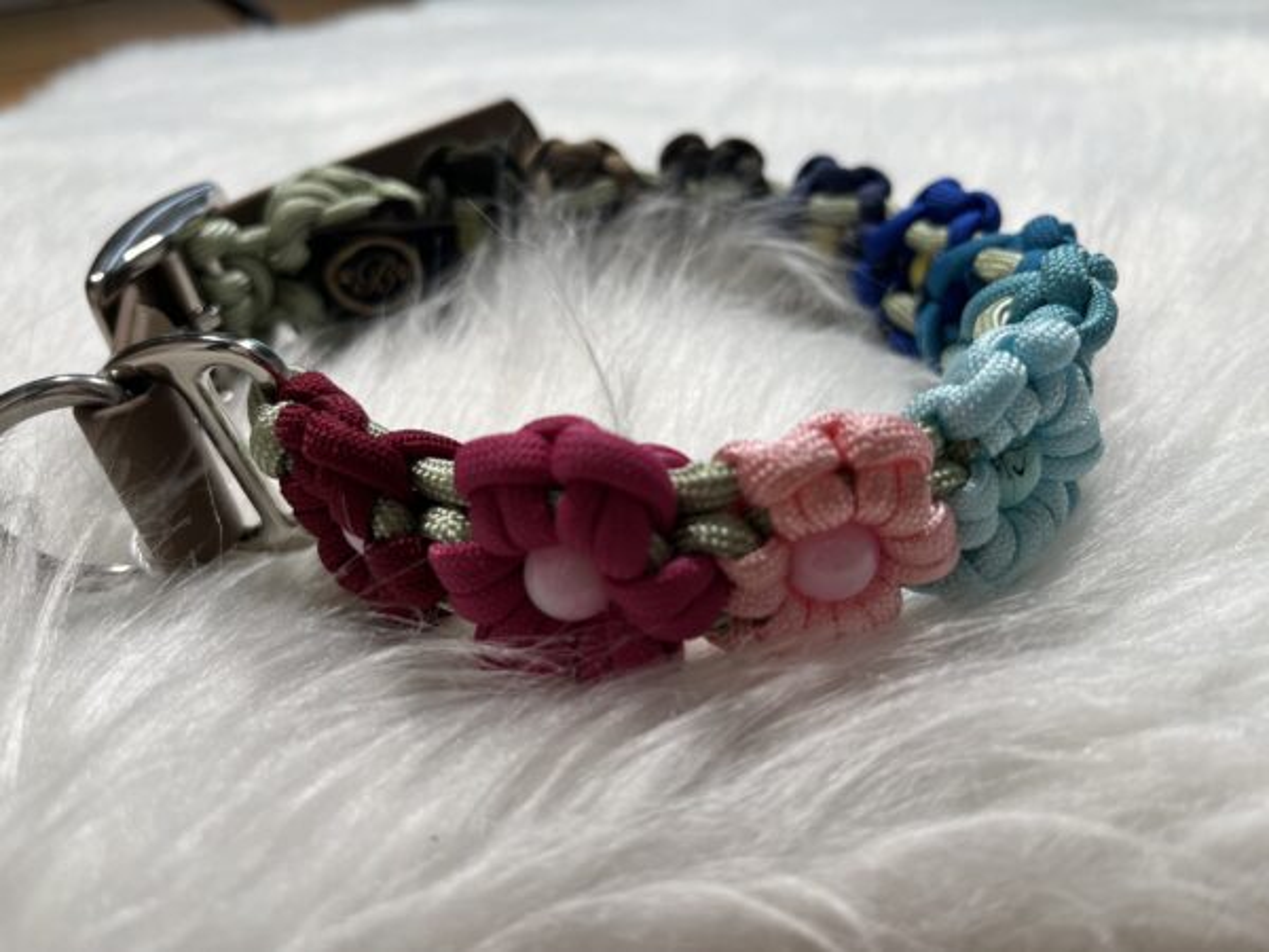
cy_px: 476
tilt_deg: -30.1
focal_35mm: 26
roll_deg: +3.2
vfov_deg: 53.1
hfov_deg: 67.3
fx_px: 953
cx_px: 634
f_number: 1.6
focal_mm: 5.1
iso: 50
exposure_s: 1/121
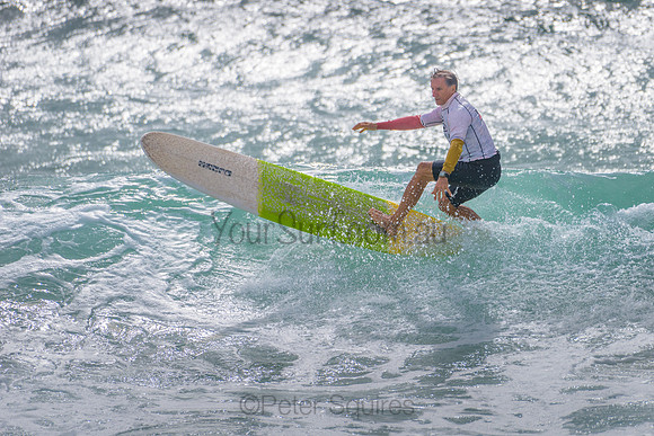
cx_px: 400
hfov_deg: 3.4
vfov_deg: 2.2
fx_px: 11139
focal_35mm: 613
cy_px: 228
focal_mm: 500
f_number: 6.3
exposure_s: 1/2000
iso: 64
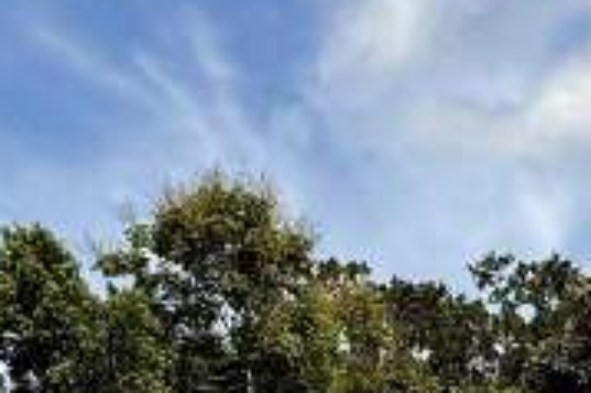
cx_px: 541
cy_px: 684
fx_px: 1066
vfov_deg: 17.4
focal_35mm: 65
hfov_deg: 29.6
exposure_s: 1/2976
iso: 50
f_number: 2.2
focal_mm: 2.22
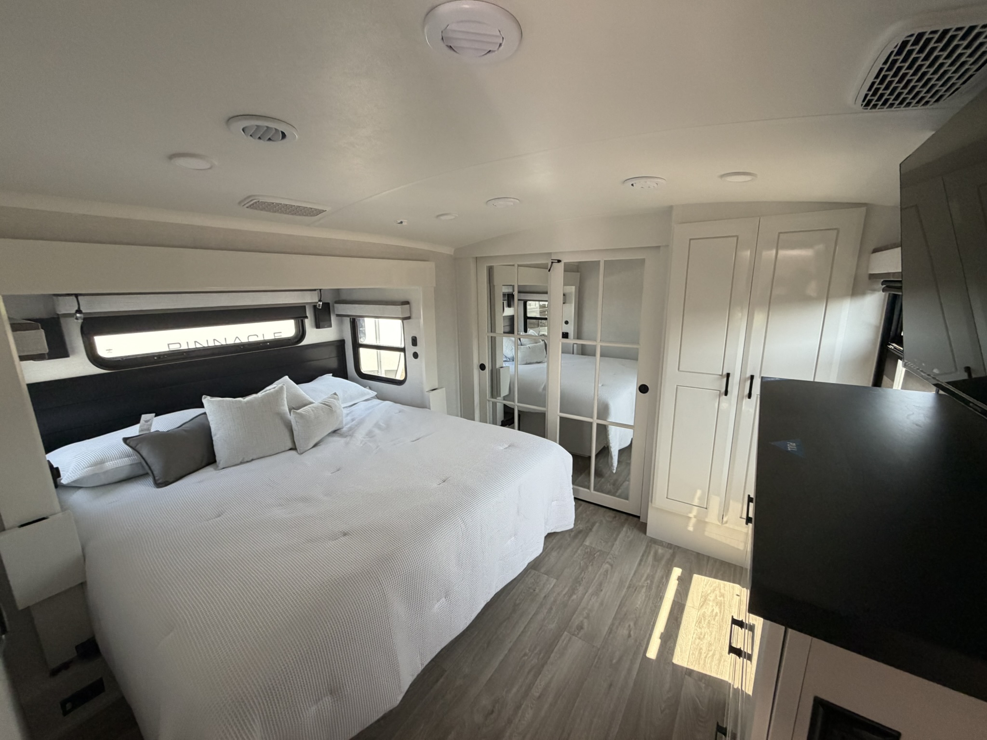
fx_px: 399
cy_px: 370
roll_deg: +1.5
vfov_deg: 85.7
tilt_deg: -12.1
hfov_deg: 102.1
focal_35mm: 14
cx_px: 494
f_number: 2.2
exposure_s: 1/121
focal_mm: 2.22
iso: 250
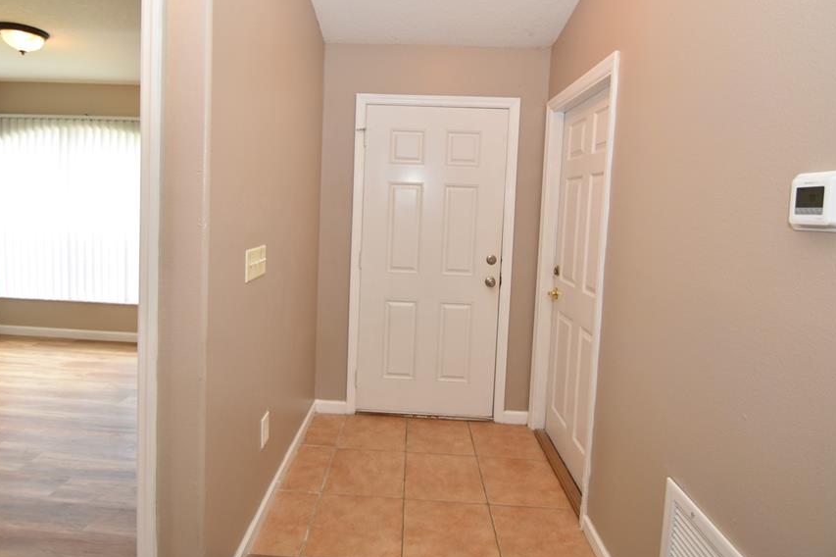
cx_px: 401
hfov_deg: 90.0
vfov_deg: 67.0
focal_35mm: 18
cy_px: 237
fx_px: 418
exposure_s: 1/60
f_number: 4
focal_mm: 10
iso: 360
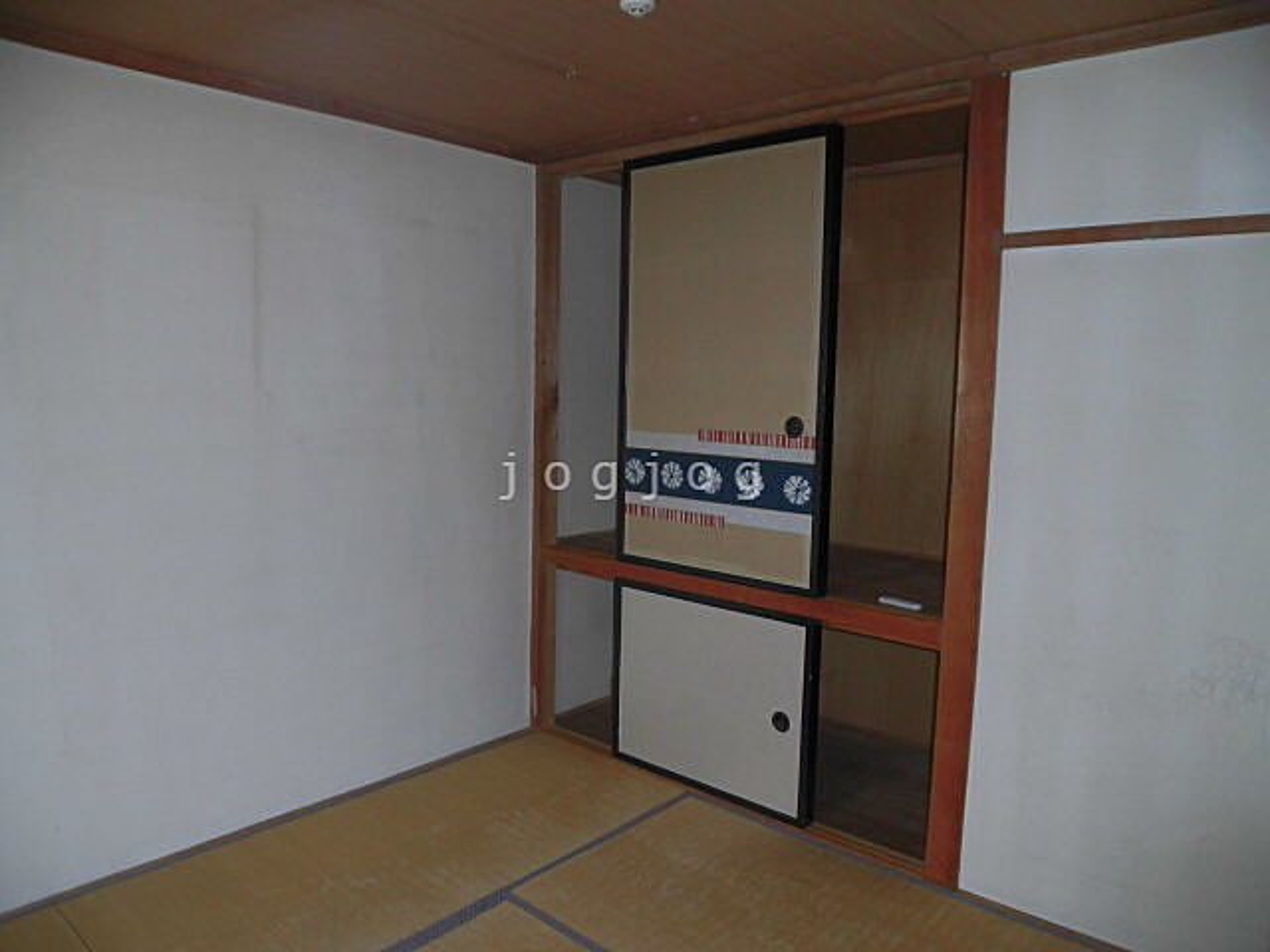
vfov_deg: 56.8
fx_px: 881
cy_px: 476
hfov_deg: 71.6
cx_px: 635
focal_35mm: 24
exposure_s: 1/200
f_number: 3.1
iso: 125
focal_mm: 4.3
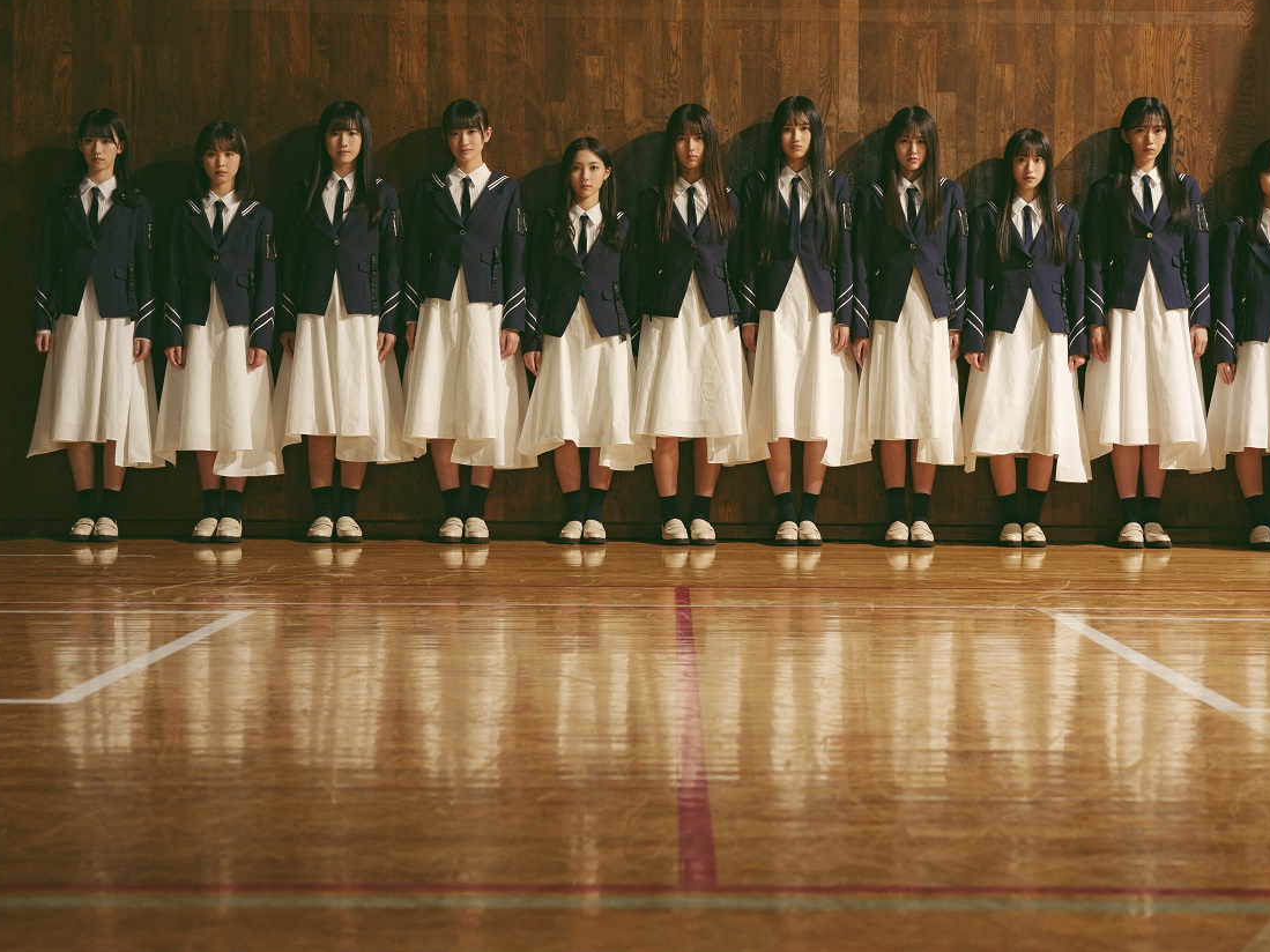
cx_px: 686
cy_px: 448
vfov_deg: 20.7
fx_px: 2605
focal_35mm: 71
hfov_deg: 27.4
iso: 1600
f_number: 8
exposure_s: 1/80
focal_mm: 80
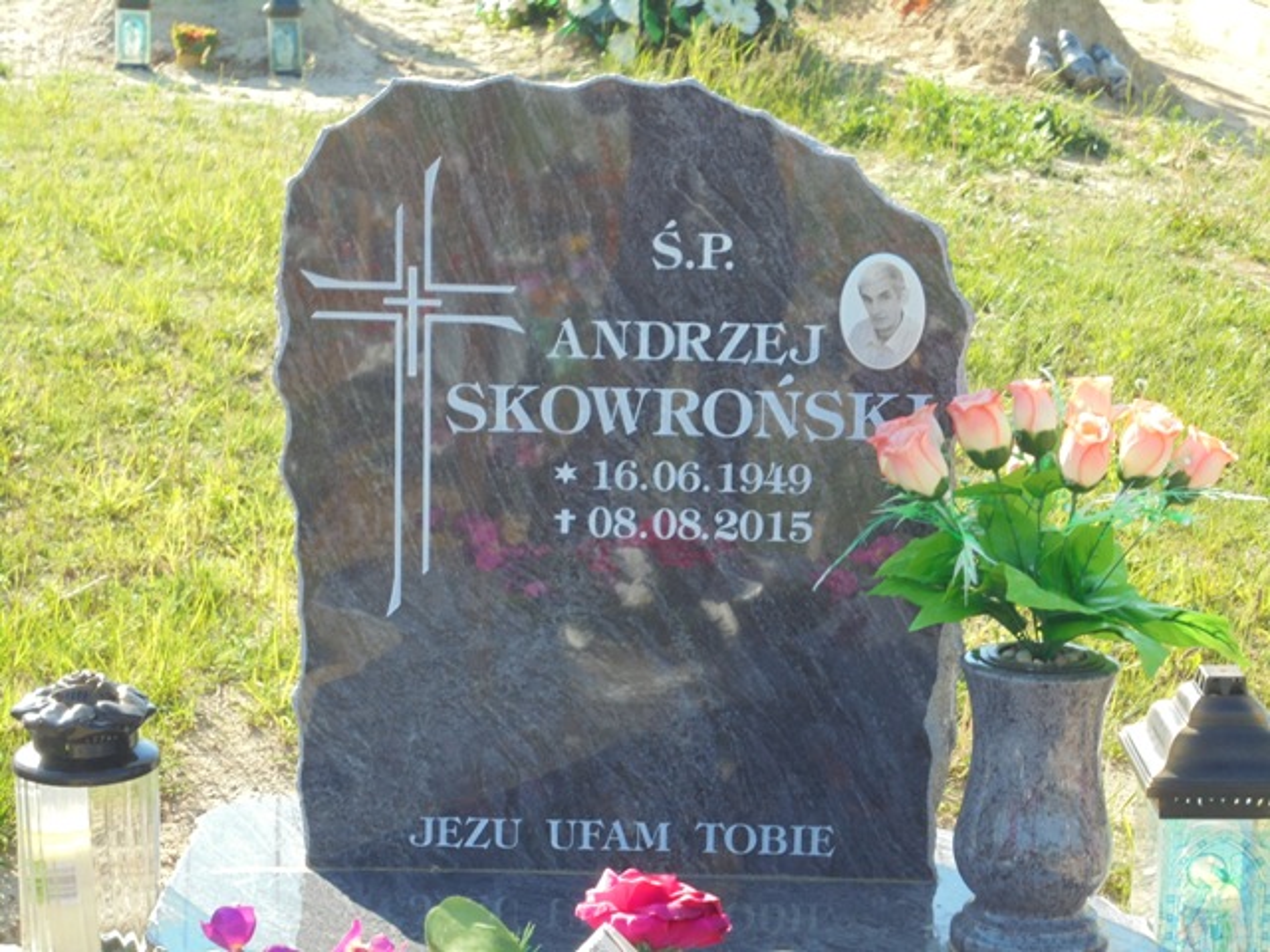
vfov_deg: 20.2
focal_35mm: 73
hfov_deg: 26.7
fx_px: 2678
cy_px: 476
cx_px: 635
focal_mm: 13.1
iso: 100
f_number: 6.1
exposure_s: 1/100
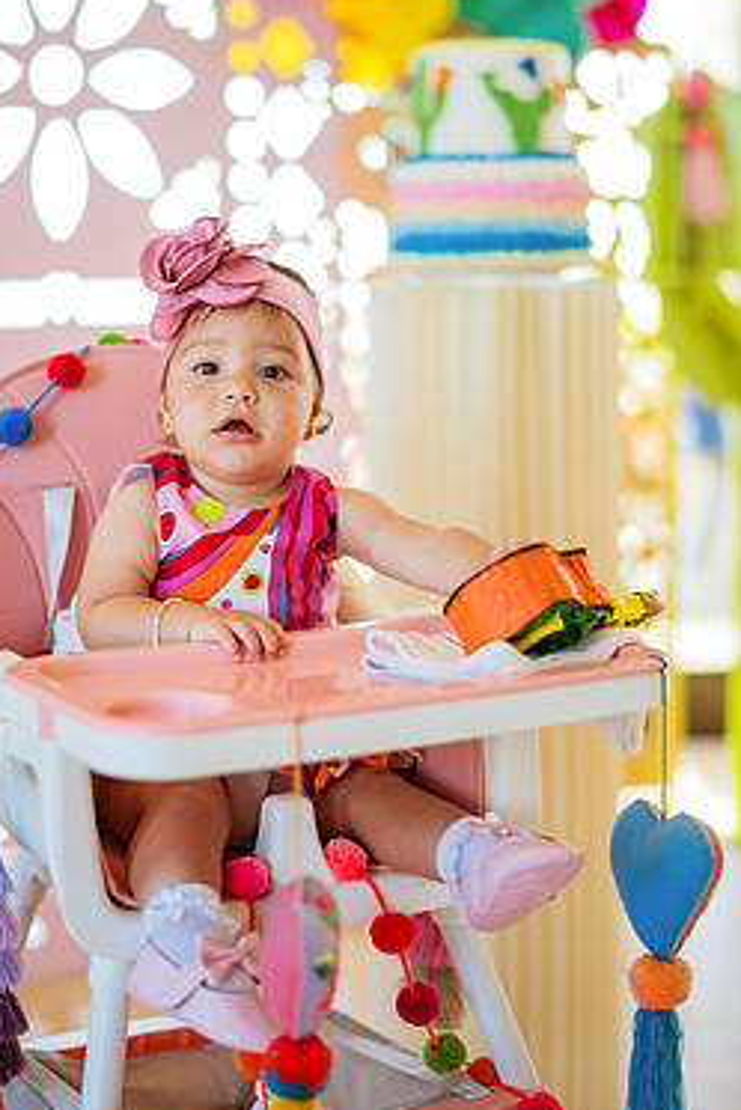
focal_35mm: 70
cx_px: 298
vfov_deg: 28.8
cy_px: 491
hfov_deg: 19.5
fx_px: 2159
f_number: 1.6
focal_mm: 58
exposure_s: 1/400
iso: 250
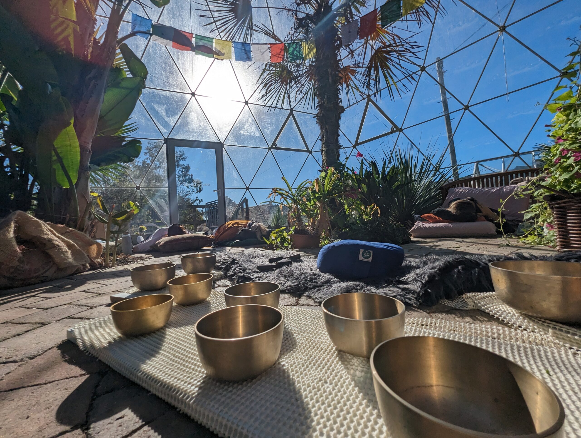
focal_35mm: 13
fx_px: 219
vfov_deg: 90.1
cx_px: 290
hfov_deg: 106.1
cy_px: 219
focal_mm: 1.95
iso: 44
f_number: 2.2
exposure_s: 1/4651
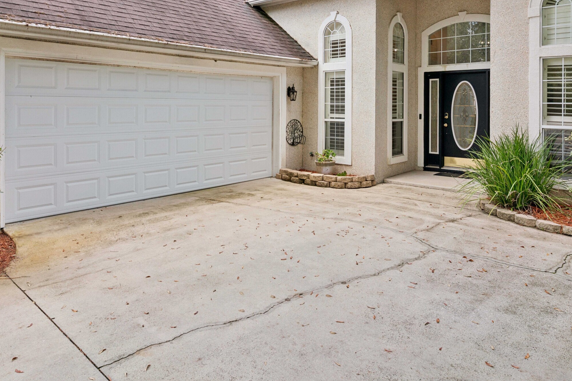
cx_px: 297
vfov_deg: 48.1
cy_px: 107
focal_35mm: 26
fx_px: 413
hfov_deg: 69.4
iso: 250
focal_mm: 17
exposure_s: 1/100
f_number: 8
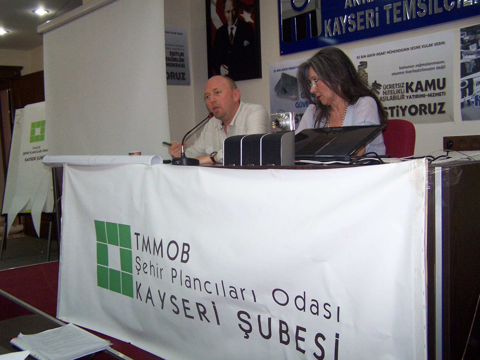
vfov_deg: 37.7
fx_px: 527
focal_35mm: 38
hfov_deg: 49.0
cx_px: 240
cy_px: 180
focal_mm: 6.3
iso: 140
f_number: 2.8
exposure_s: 1/60
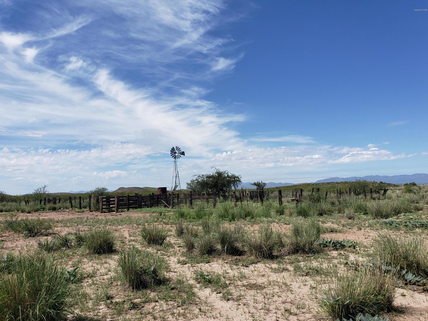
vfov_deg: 53.1
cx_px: 214
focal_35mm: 26
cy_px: 160
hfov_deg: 67.3
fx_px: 321
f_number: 2.4
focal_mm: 4.3
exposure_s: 1/2158
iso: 50
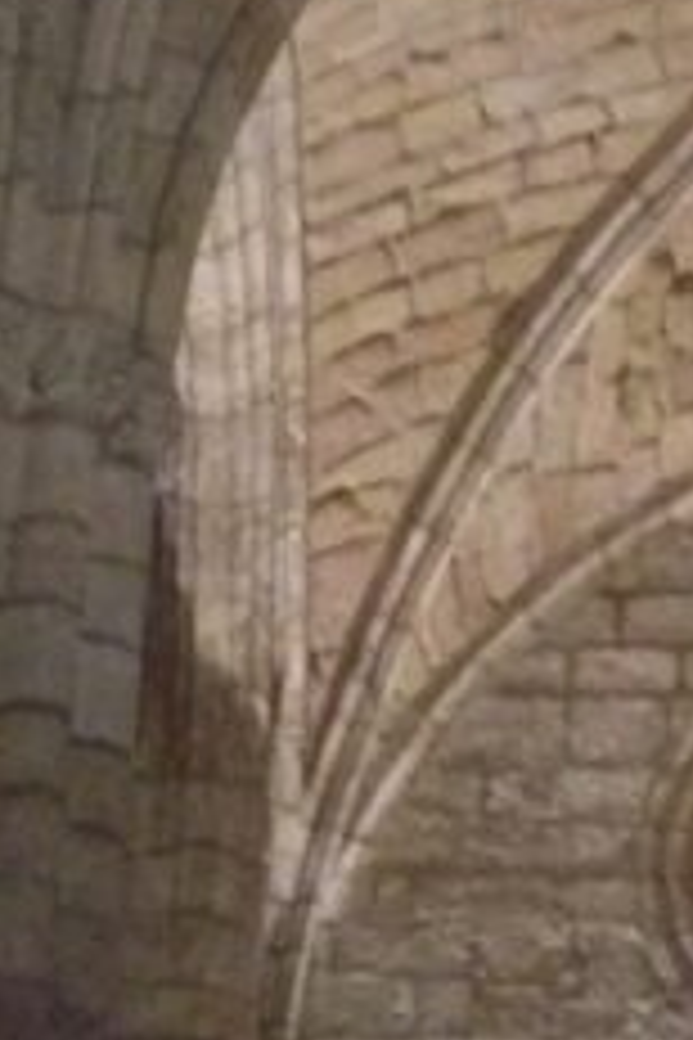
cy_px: 365
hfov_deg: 8.8
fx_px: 4389
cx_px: 1062
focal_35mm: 152
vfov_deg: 13.5
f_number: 2.4
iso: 800
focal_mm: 4.12
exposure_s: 1/15
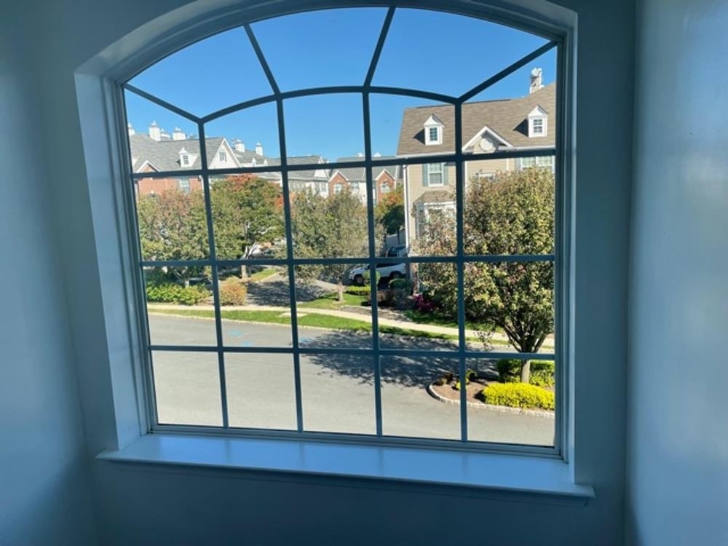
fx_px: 547
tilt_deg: -8.3
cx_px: 364
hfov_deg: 67.3
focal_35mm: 26
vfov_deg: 53.1
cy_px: 273
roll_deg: +2.3
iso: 32
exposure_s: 1/1383
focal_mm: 4.2
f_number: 1.6
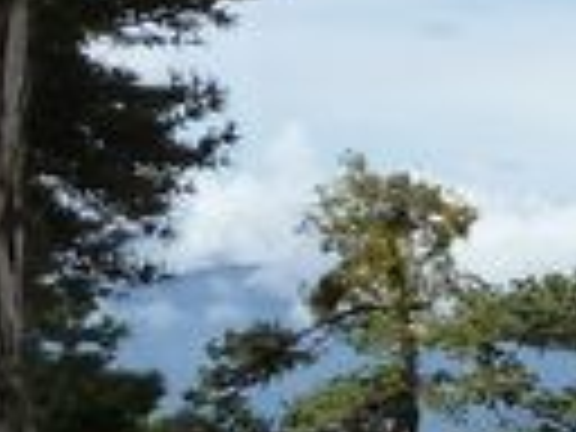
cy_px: 58
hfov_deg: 10.4
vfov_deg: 9.5
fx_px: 2596
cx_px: 1521
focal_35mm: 156
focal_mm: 4.1
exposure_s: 1/400
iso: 125
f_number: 5.6
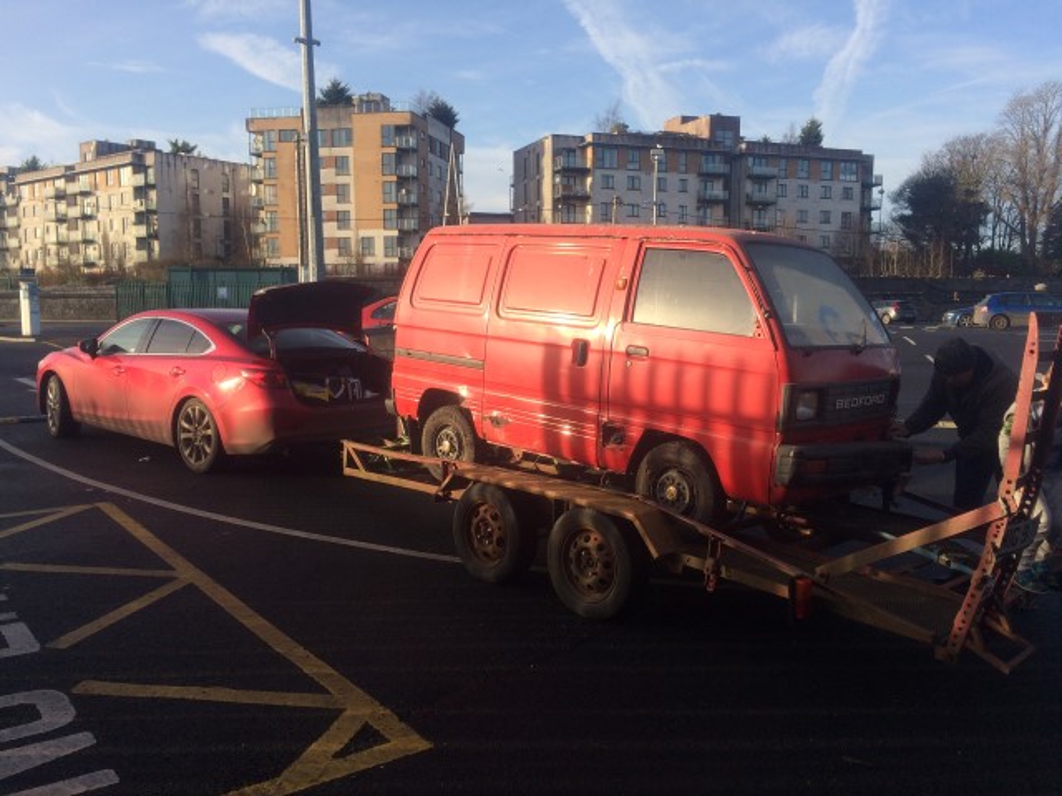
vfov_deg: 48.2
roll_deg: -1.2
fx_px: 890
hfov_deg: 61.7
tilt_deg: -7.8
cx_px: 531
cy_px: 398
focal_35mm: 29
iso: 32
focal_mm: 4.15
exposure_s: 1/933
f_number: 2.2
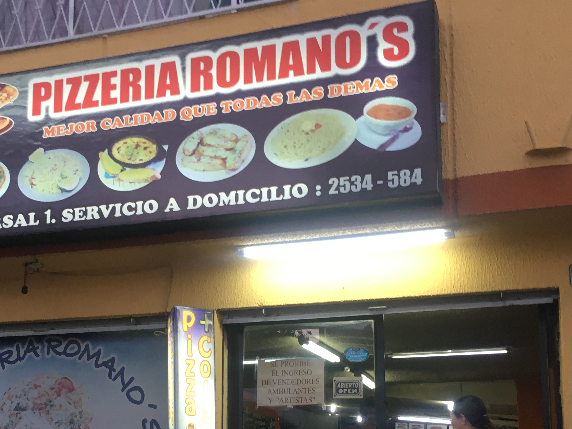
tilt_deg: +5.5
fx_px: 826
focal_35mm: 50
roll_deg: -1.0
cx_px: 250
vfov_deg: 28.3
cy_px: 358
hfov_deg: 38.1
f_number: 2.2
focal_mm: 4.15
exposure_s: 1/30
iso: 50
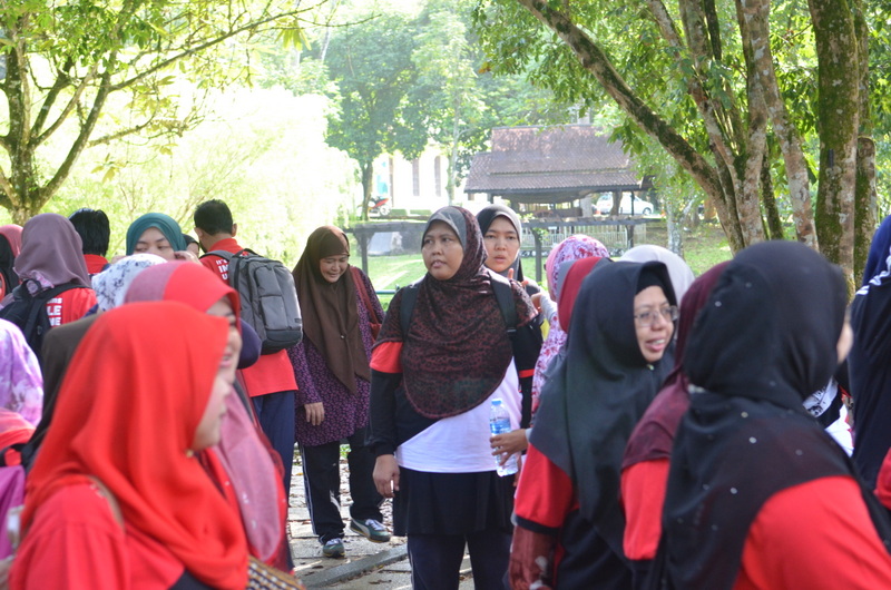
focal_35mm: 75
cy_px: 295
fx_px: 1853
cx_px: 446
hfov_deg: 27.0
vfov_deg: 18.1
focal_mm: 50
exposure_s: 1/125
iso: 1000
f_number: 4.5
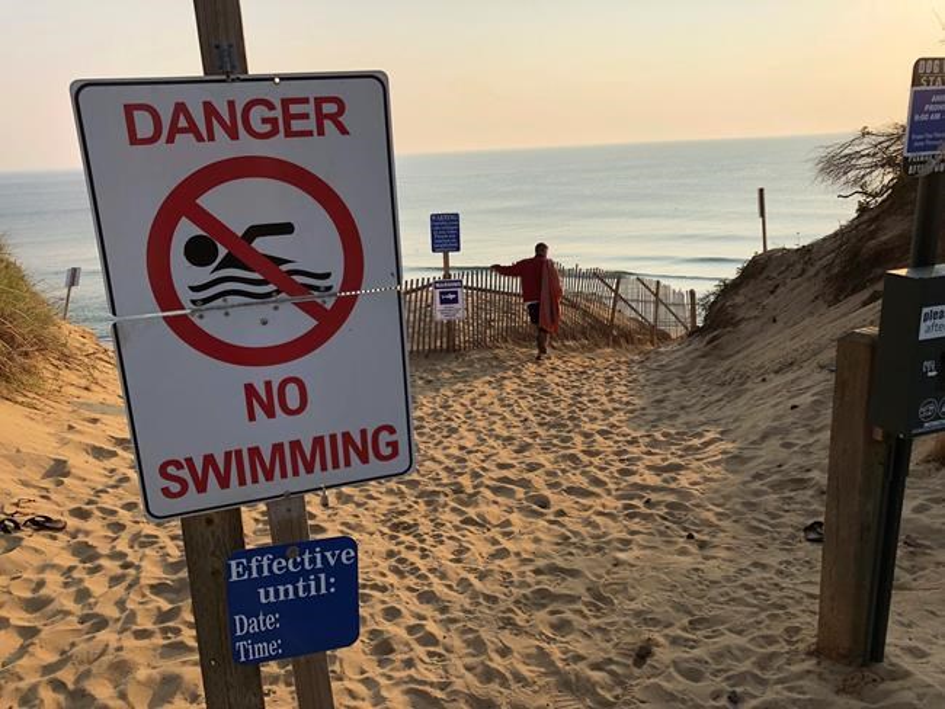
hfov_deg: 63.4
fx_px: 765
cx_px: 472
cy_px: 354
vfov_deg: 49.8
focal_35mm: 28
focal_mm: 3.99
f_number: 1.8
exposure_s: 1/1412
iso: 20
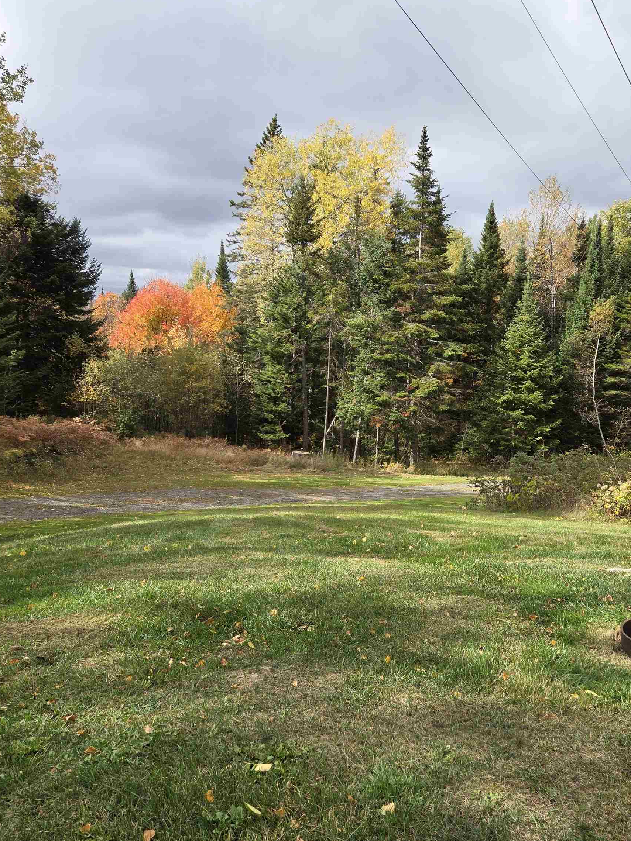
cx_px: 391
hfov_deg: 45.1
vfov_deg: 58.4
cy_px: 421
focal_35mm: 31
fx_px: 754
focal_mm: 5.4
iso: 80
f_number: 1.8
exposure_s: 1/2812
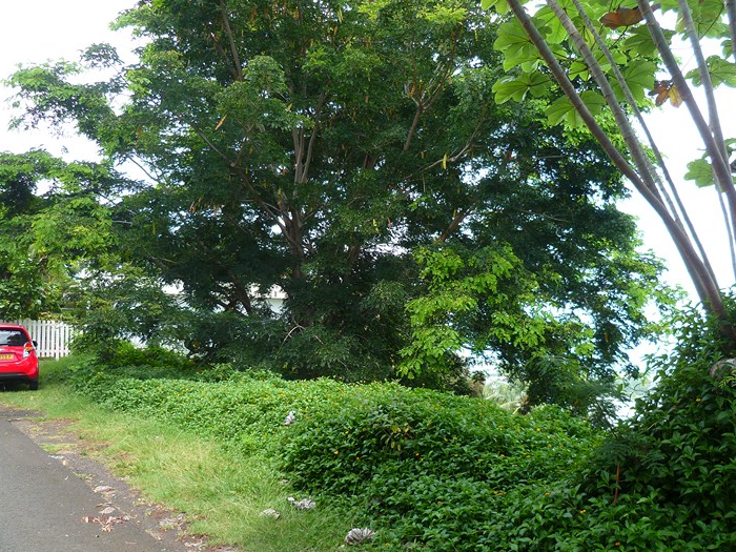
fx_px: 680
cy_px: 308
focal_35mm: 32
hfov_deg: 56.8
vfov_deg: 44.1
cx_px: 360
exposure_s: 1/125
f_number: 2.8
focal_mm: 5
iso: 80
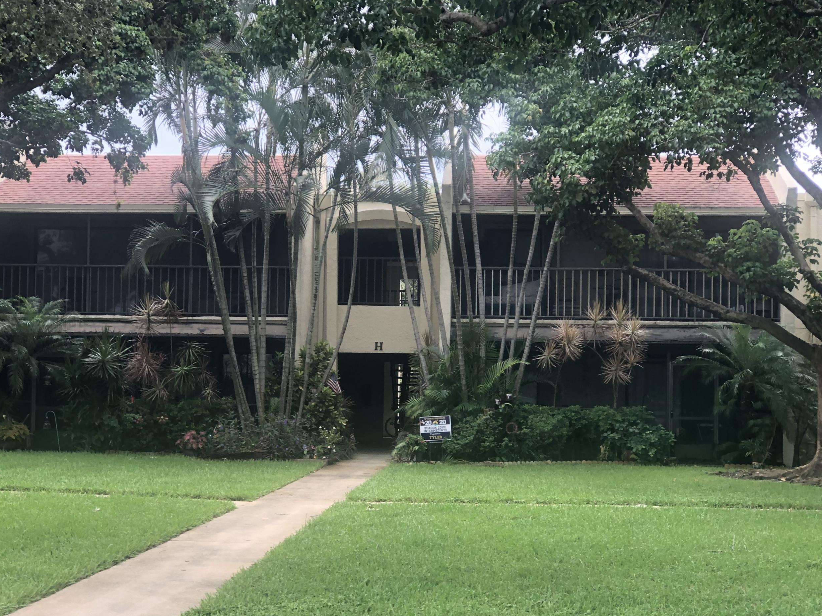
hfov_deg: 28.1
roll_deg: -1.1
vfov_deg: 21.3
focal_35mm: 69
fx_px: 1639
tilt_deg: +0.6
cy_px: 355
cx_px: 372
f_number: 2.8
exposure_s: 1/121
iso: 32
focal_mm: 6.6
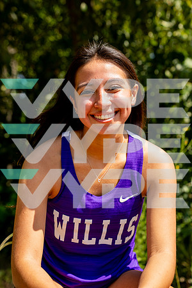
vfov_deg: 28.8
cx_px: 96
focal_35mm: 70
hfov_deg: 19.5
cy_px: 144
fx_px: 560
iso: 100
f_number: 4.5
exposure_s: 1/400
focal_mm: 70
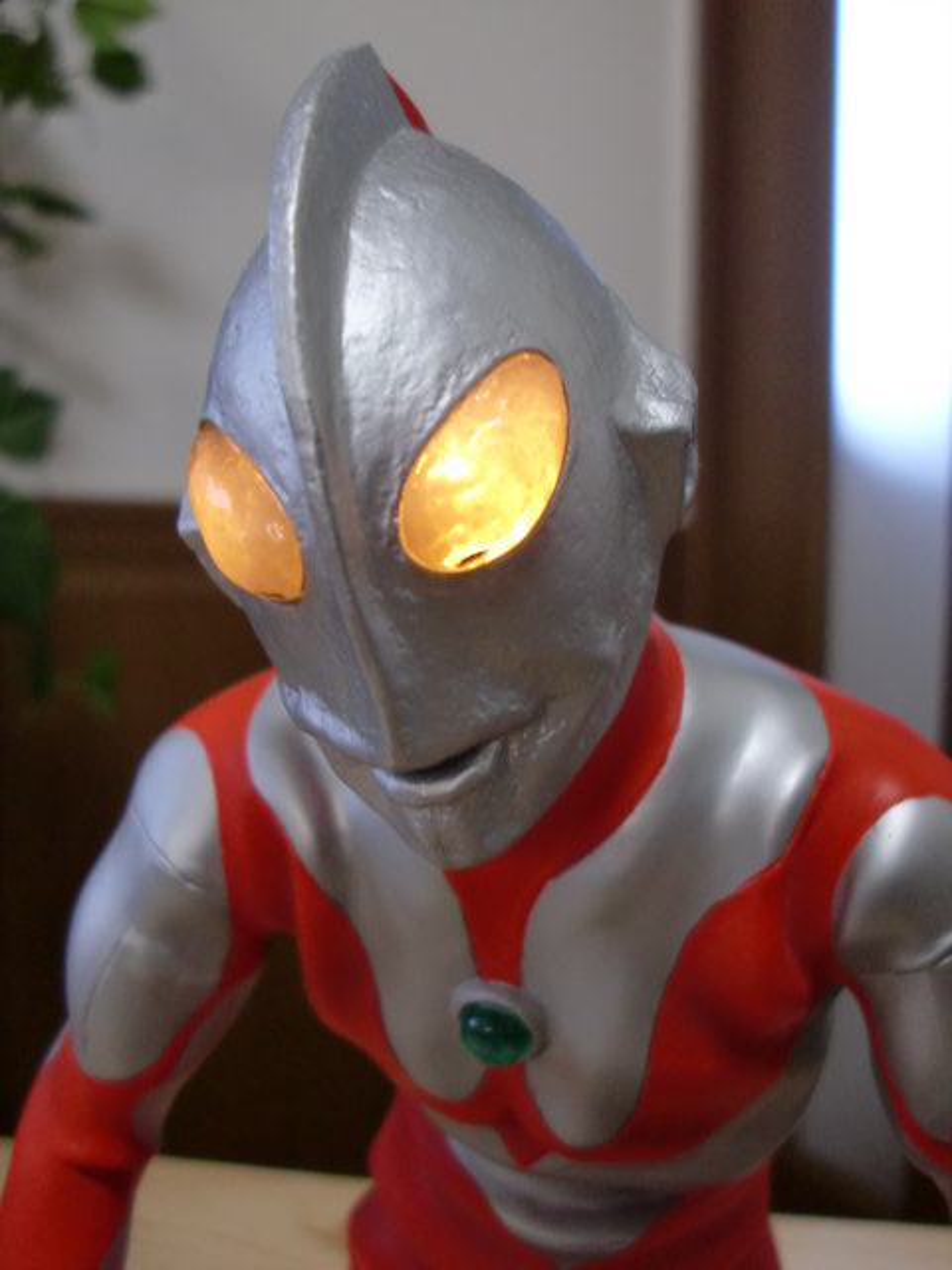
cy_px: 635
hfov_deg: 39.7
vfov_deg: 51.4
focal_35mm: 36
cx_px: 476
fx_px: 1320
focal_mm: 6.3
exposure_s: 1/60
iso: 250
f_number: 2.8
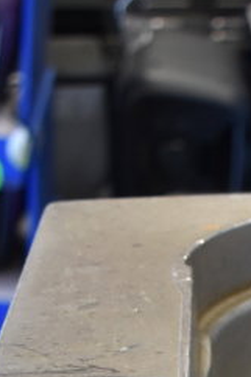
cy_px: 619
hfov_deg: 9.2
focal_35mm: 142
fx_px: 1486
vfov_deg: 13.4
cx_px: 458
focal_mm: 25
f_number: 4
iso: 800
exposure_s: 1/40
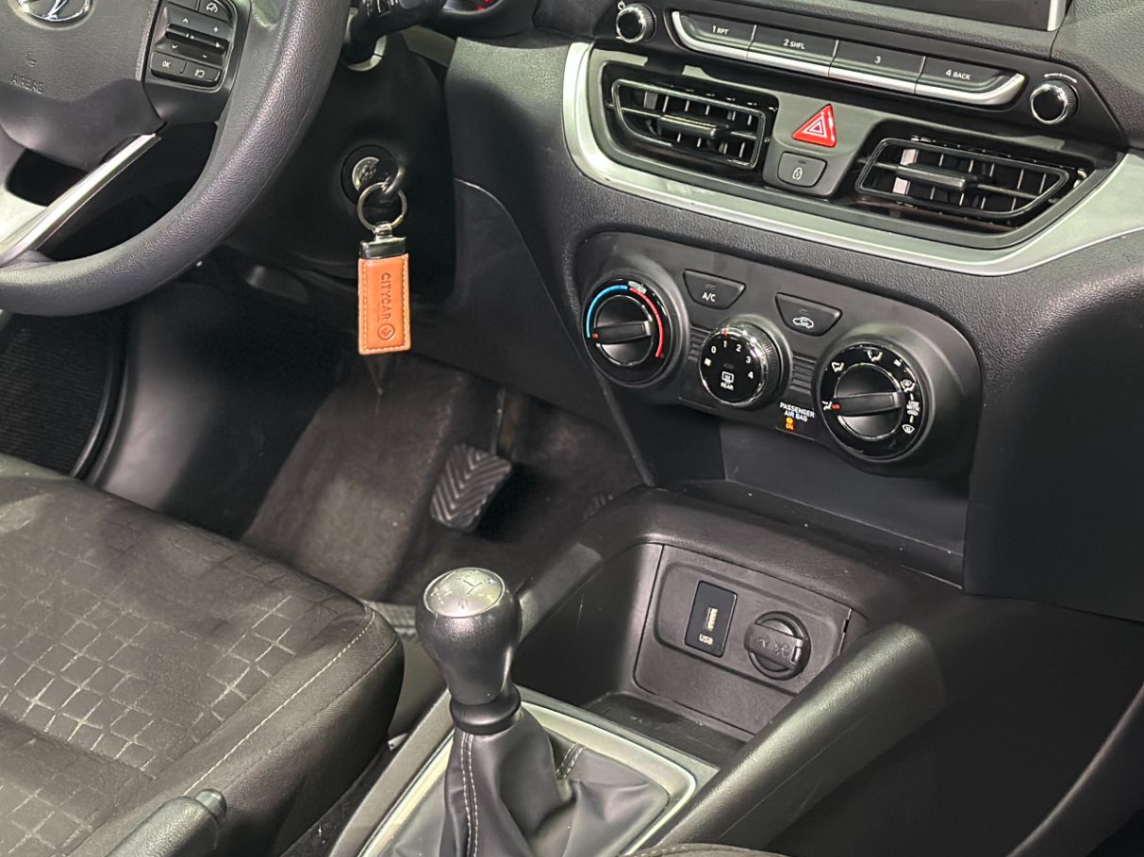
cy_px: 257
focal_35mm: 76
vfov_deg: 19.3
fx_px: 2511
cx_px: 340
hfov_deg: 25.5
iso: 640
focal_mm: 6.86
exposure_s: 1/40
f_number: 1.78
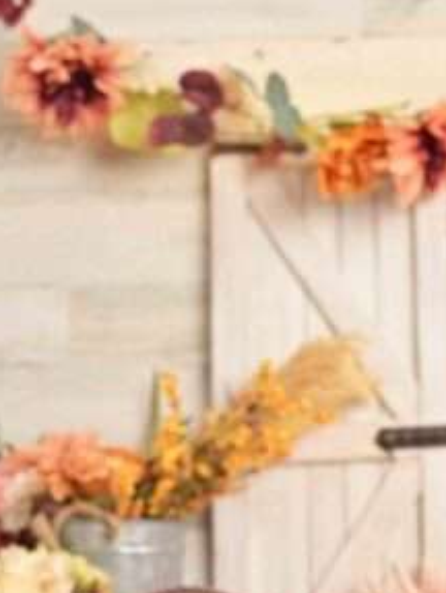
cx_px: 446
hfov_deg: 15.6
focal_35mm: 93
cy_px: 585
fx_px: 1602
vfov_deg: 20.3
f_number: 2.8
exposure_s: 1/80
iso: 400
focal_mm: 32.5
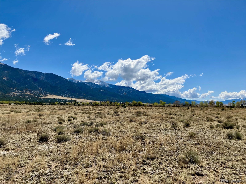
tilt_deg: +6.9
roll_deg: -0.3
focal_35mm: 28
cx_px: 123
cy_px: 92
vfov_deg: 49.7
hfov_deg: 63.4
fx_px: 199
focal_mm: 3.99
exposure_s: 1/4049
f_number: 1.8
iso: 32
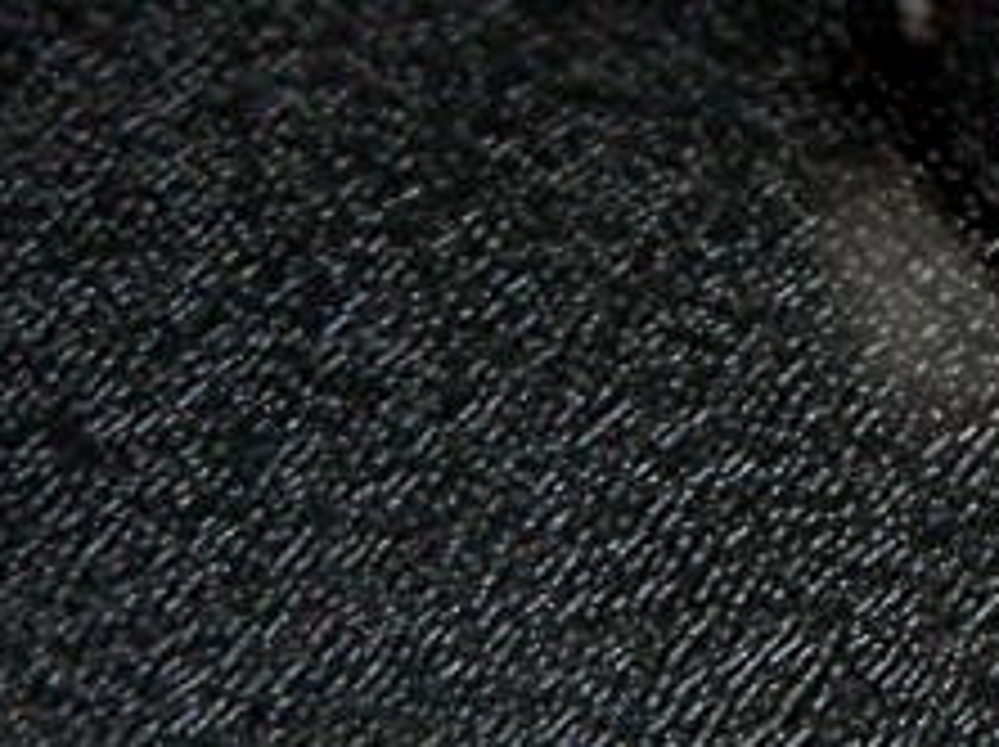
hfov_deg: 8.8
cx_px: 1354
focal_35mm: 222
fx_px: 6400
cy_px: -288
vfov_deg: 6.6
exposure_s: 1/5.5
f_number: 4.3
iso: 200
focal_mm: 13.9
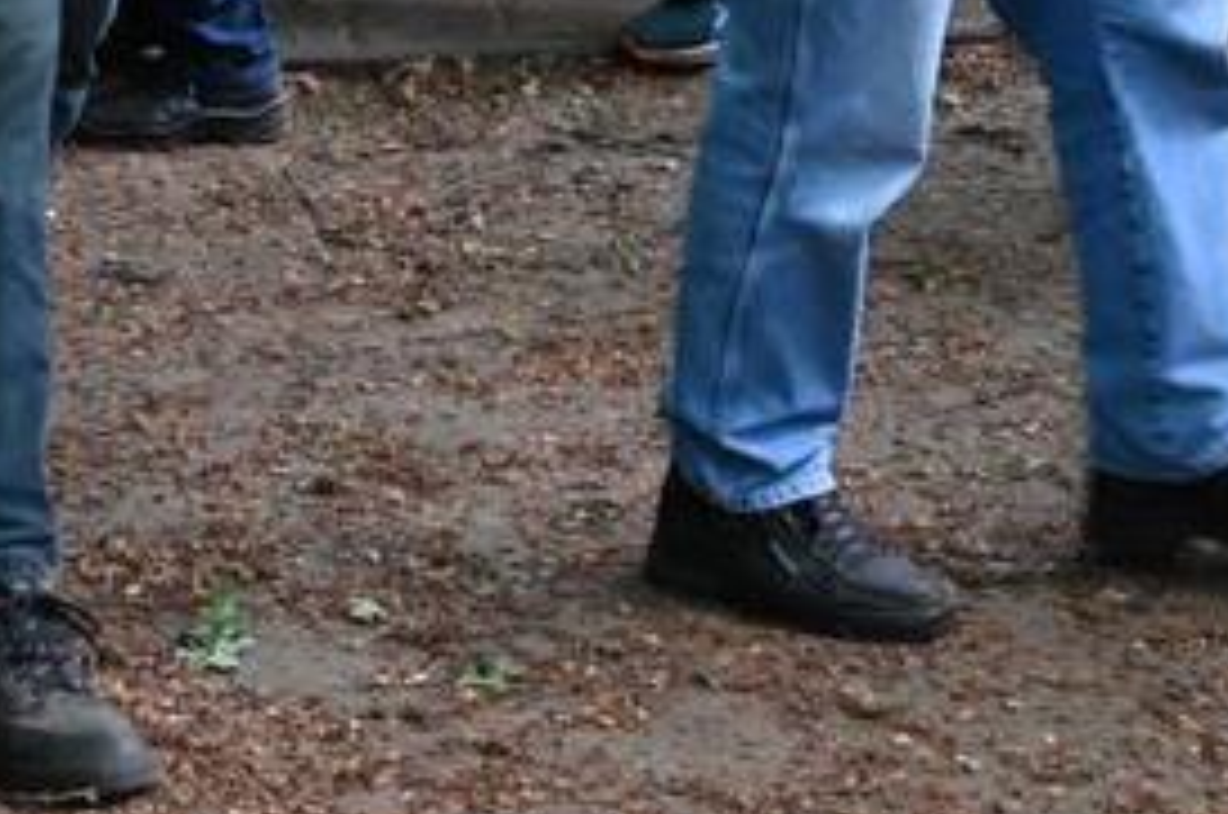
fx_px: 4461
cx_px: 117
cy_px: -515
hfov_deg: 15.5
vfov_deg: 10.0
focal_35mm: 131
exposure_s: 1/160
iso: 12800
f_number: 6.3
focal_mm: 36
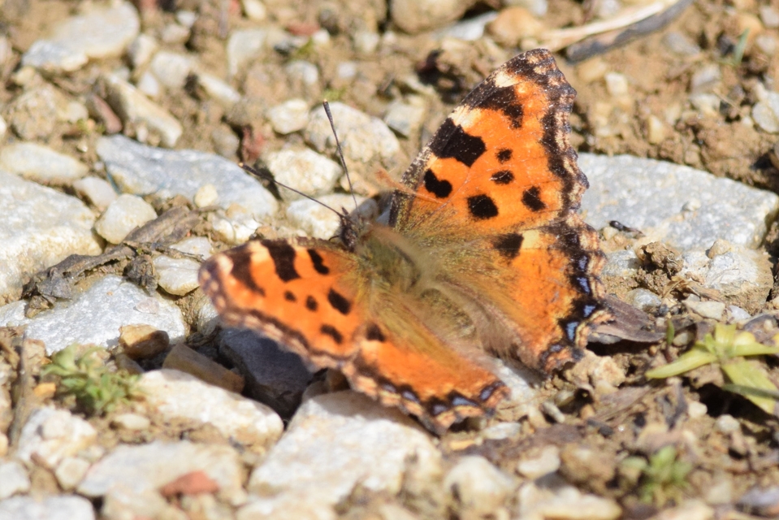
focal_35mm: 630
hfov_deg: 3.3
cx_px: 390
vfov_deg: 2.2
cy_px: 260
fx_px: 13636
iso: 1000
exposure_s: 1/4000
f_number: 6.3
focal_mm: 420
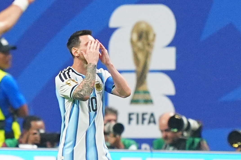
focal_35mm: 400
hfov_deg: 5.2
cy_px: 80
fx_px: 2674
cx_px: 120
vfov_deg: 3.4
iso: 2500
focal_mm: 400
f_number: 2.8
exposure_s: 1/2000
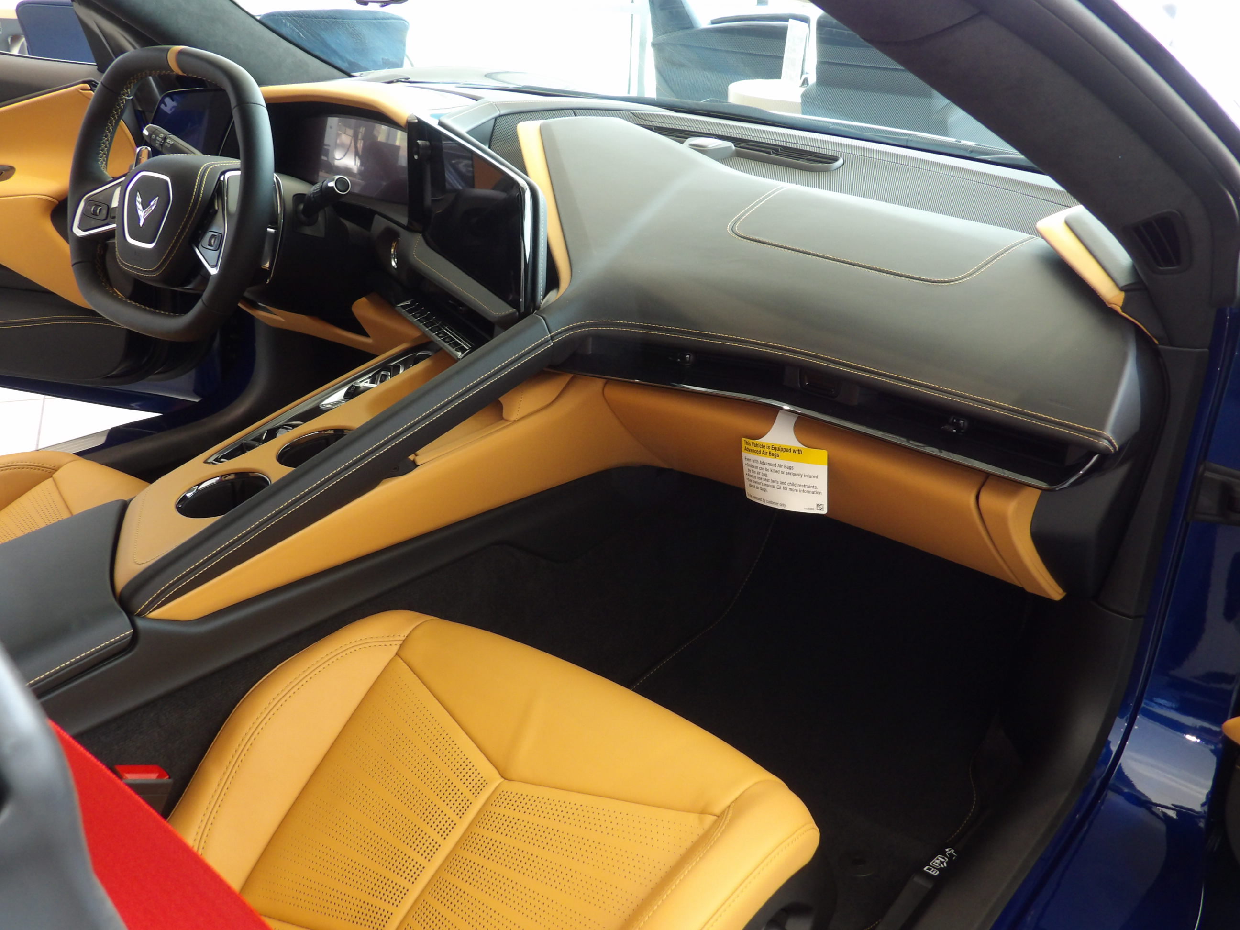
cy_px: 465
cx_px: 620
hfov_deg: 55.4
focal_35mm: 33
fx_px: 1182
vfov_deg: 42.9
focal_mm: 5.9
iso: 200
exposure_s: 1/33
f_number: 3.6
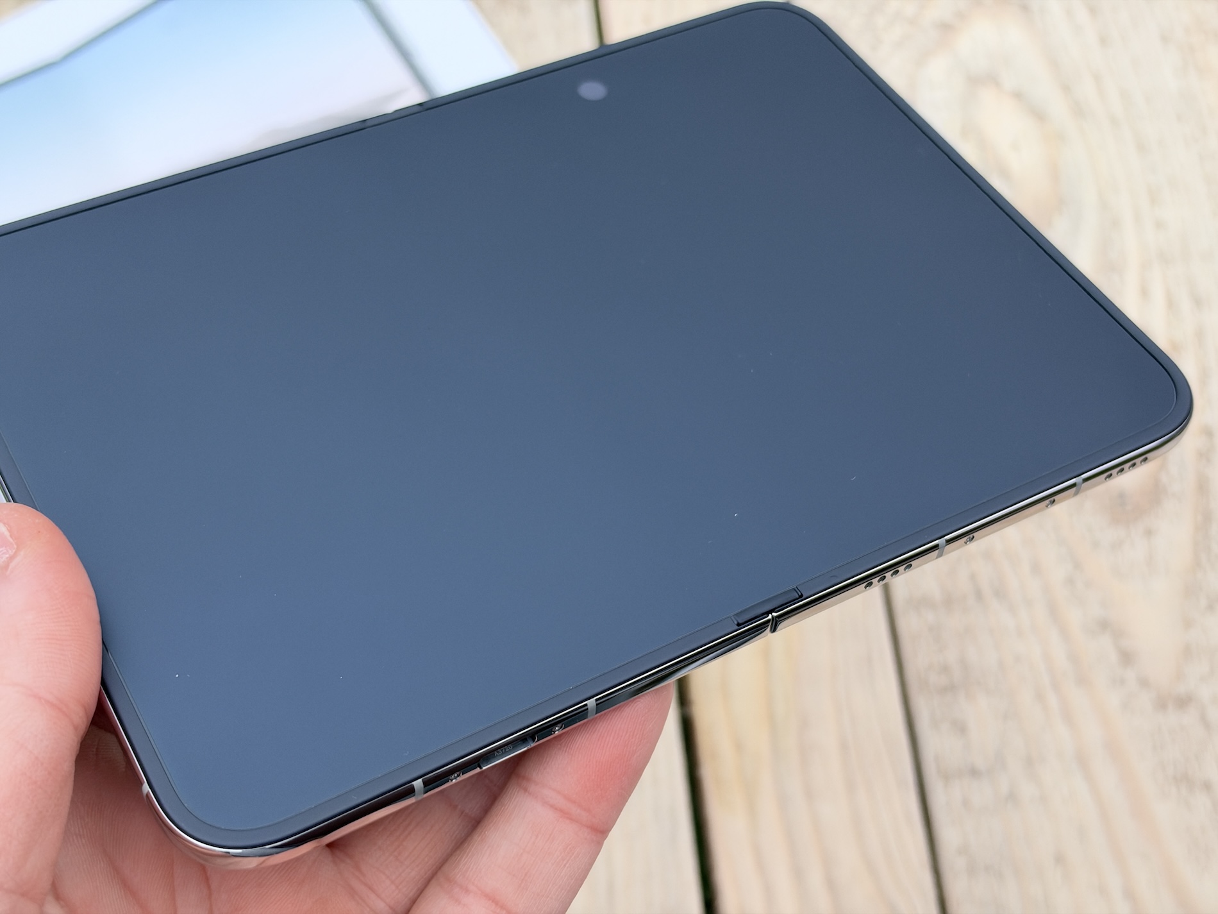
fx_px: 1689
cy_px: 457
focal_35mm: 48
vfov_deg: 30.3
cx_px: 609
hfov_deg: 39.7
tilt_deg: -66.4
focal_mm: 6.93
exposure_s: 1/60
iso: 250
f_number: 1.8
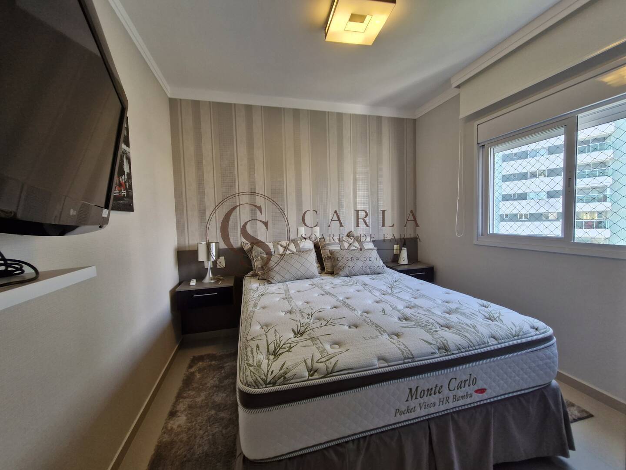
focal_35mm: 13
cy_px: 235
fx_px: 235
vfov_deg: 89.9
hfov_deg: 106.2
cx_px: 313
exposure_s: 1/60
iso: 50
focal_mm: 1.74
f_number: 2.2
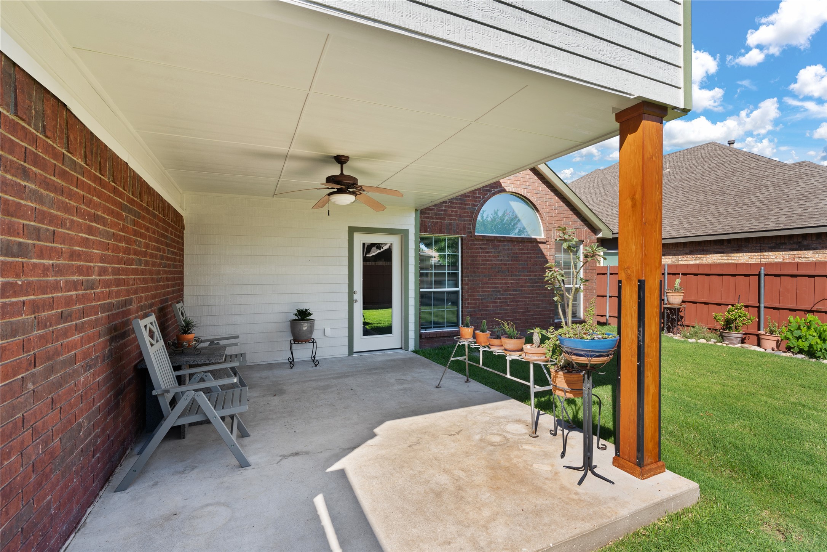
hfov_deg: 96.7
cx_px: 414
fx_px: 368
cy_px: 276
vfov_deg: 73.7
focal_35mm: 16
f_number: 9
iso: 400
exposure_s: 1/60
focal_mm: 16
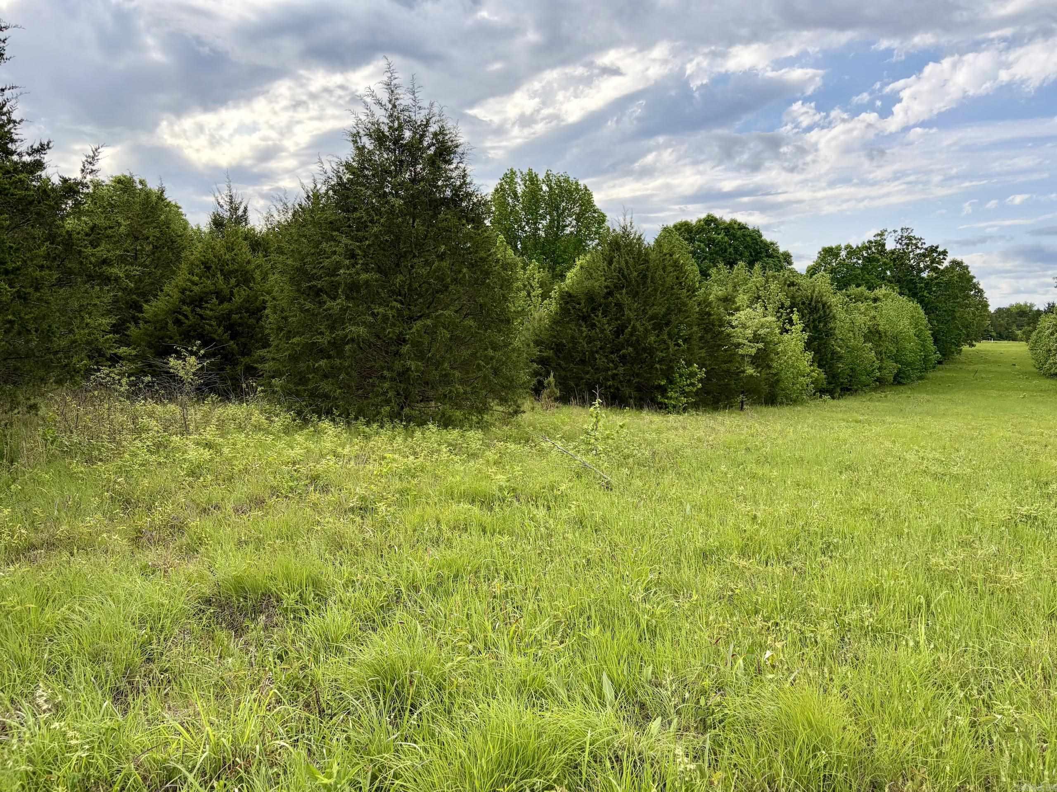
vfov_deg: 53.1
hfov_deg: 67.3
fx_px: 794
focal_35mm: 26
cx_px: 528
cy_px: 396
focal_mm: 5.96
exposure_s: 1/2012
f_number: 1.6
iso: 64
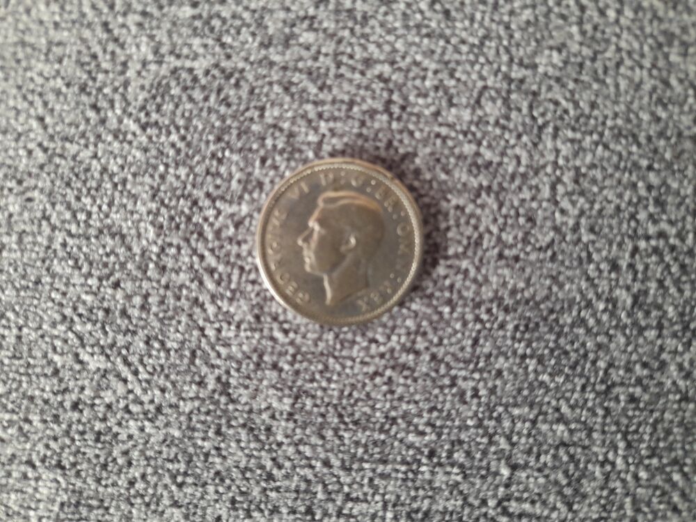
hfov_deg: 69.4
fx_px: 503
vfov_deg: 54.9
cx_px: 348
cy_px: 261
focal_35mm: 25
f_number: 2
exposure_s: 1/40
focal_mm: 4.6
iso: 250
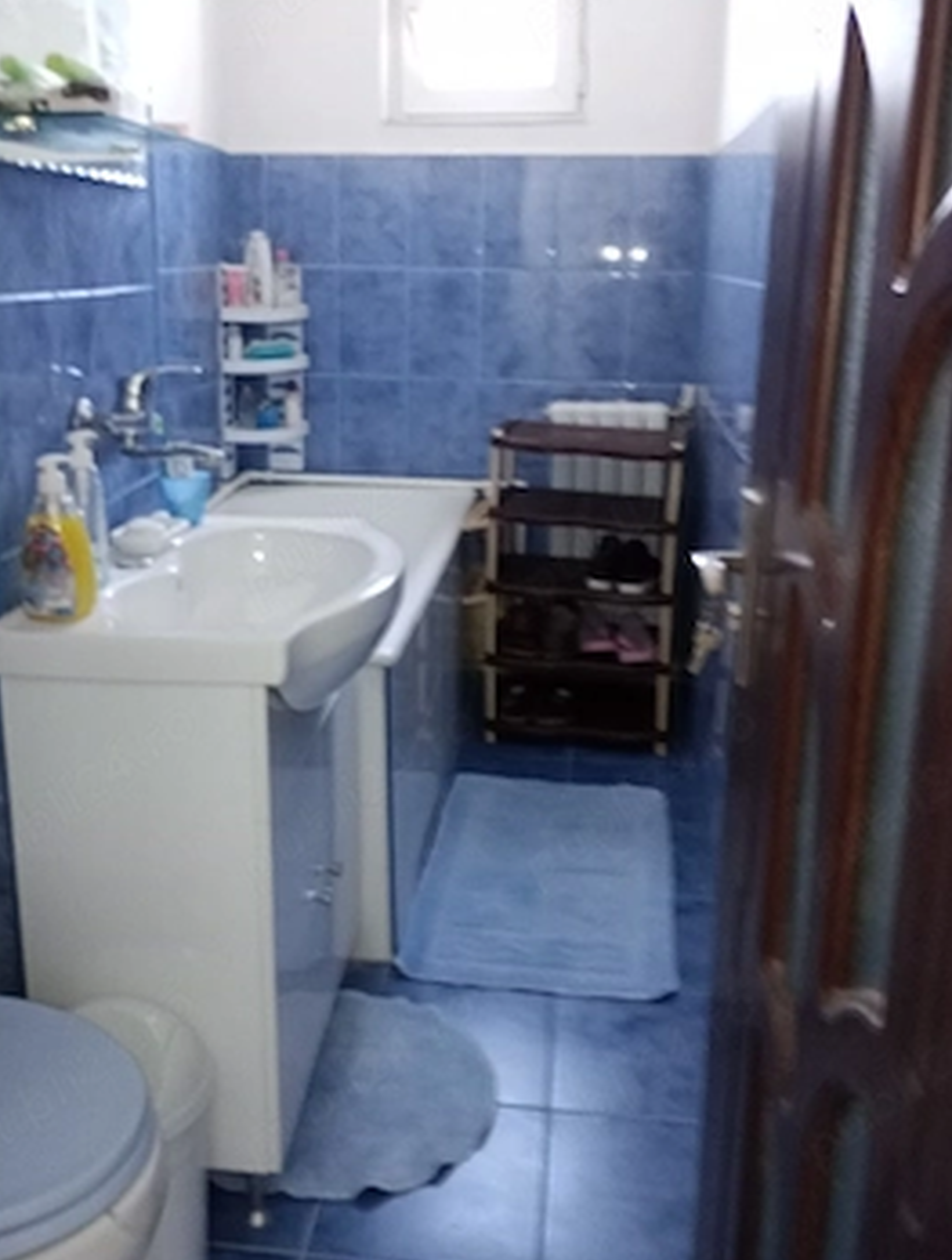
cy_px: 554
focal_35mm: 32
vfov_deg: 56.5
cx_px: 431
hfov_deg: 44.3
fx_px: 1168
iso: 1106
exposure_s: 1/14.3
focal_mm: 4.27
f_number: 1.8
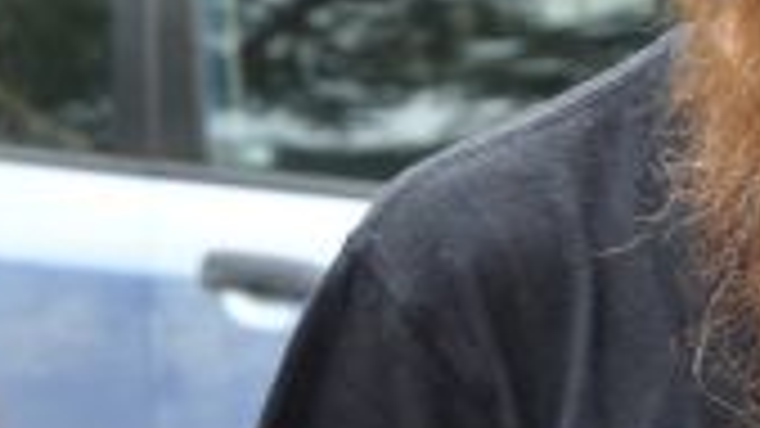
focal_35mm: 278
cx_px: 292
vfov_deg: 4.4
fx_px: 5601
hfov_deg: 7.8
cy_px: -52
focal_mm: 50
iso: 400
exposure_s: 1/160
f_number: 4.5
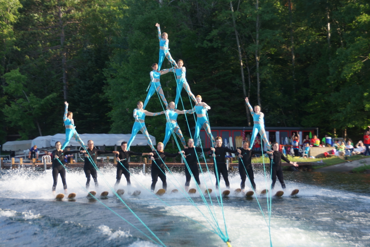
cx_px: 185
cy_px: 124
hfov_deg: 18.2
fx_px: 1156
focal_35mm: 112
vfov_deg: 12.2
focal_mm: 75
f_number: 5.6
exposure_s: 1/125
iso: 250
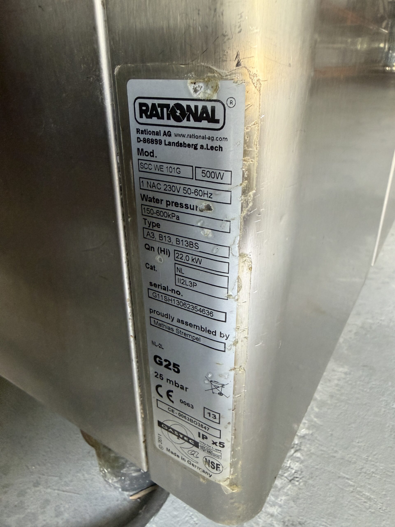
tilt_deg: -24.8
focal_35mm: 24
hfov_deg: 56.8
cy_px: 264
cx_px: 198
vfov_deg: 71.6
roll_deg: +0.5
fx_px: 365
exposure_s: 1/50
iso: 400
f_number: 2.2
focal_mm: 2.22
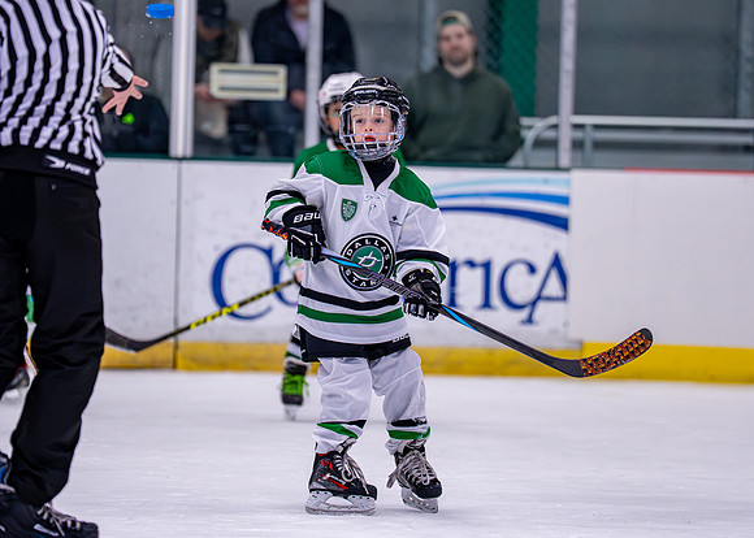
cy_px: 227
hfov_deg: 7.6
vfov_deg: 5.4
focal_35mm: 265
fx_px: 5676
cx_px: 356
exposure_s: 1/1250
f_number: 2.8
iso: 2500
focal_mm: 185
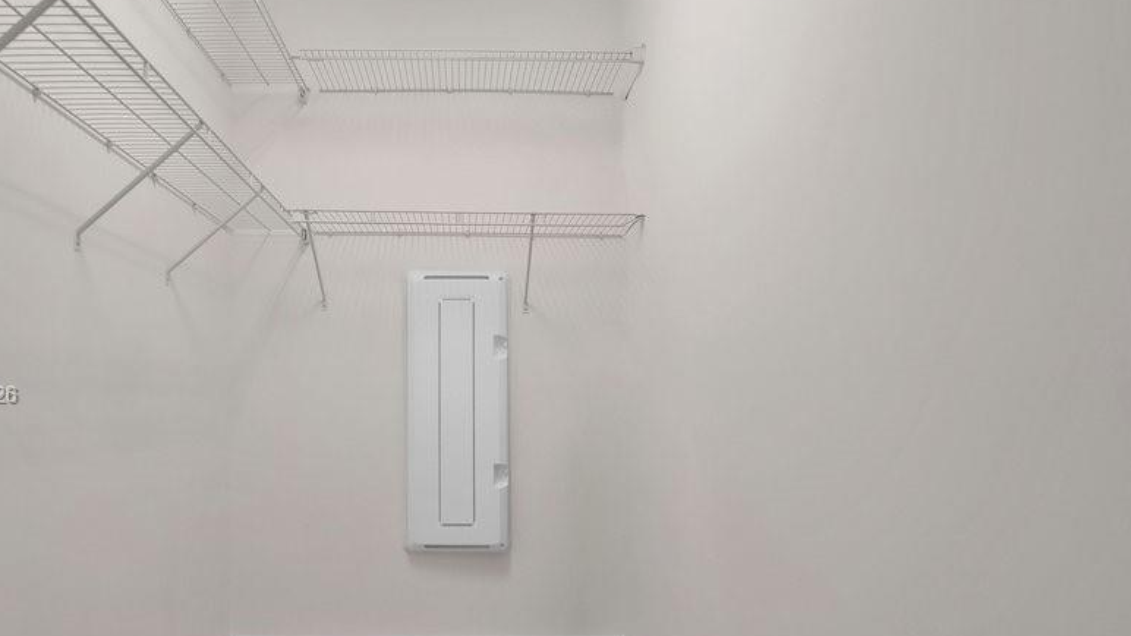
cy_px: 396
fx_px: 570
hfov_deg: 88.7
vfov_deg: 57.6
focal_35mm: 19
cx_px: 467
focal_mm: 14
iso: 1000
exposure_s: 1/160
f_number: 4
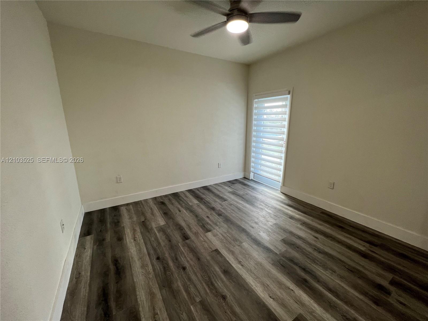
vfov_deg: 89.9
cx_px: 214
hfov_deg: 106.2
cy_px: 160
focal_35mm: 13
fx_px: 161
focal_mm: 1.57
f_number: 1.8
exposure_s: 1/120
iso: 100
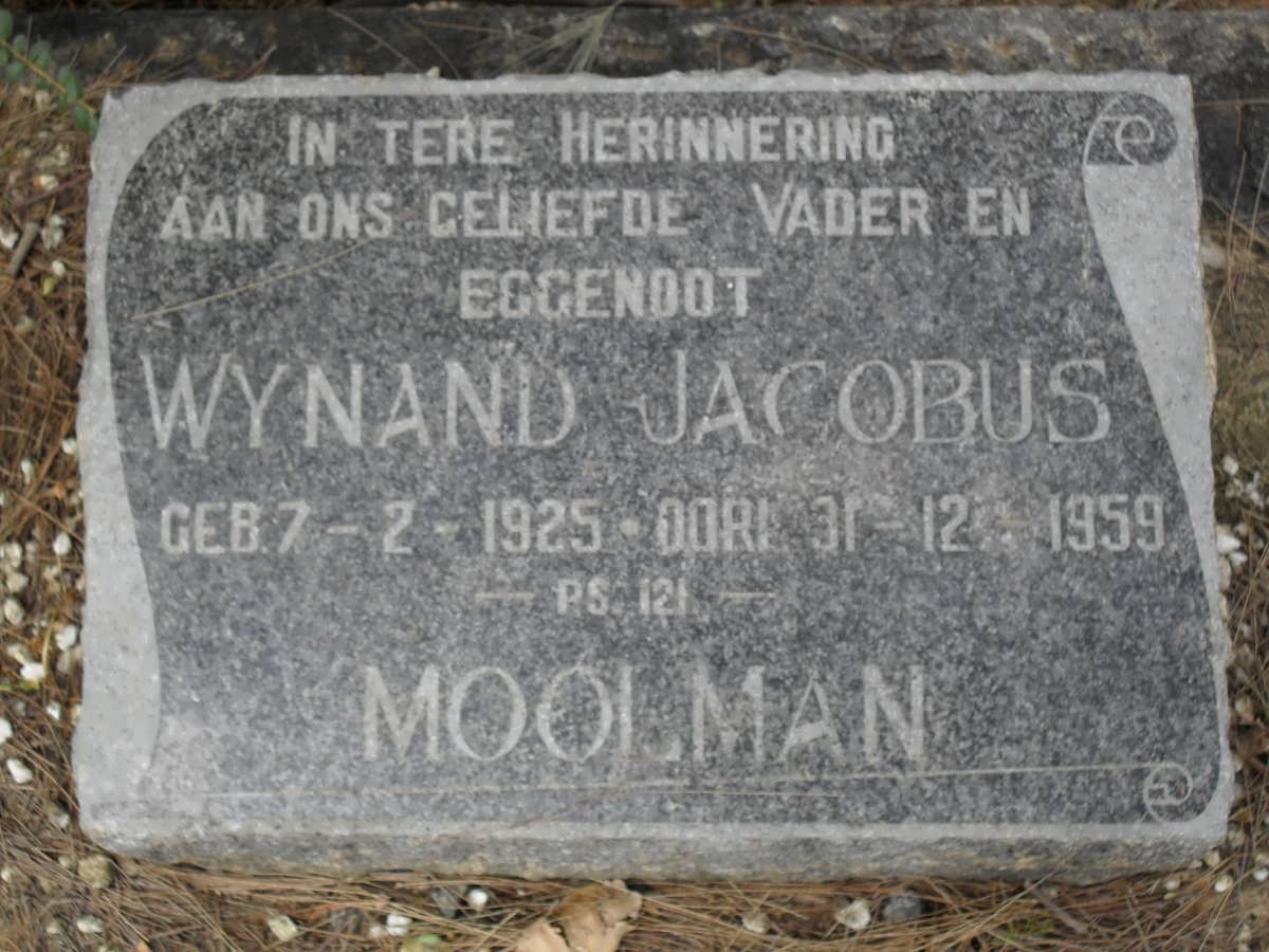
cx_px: 634
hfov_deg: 33.8
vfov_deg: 25.7
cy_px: 476
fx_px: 2090
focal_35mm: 57
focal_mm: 10.1
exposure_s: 1/90
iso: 100
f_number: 4.3
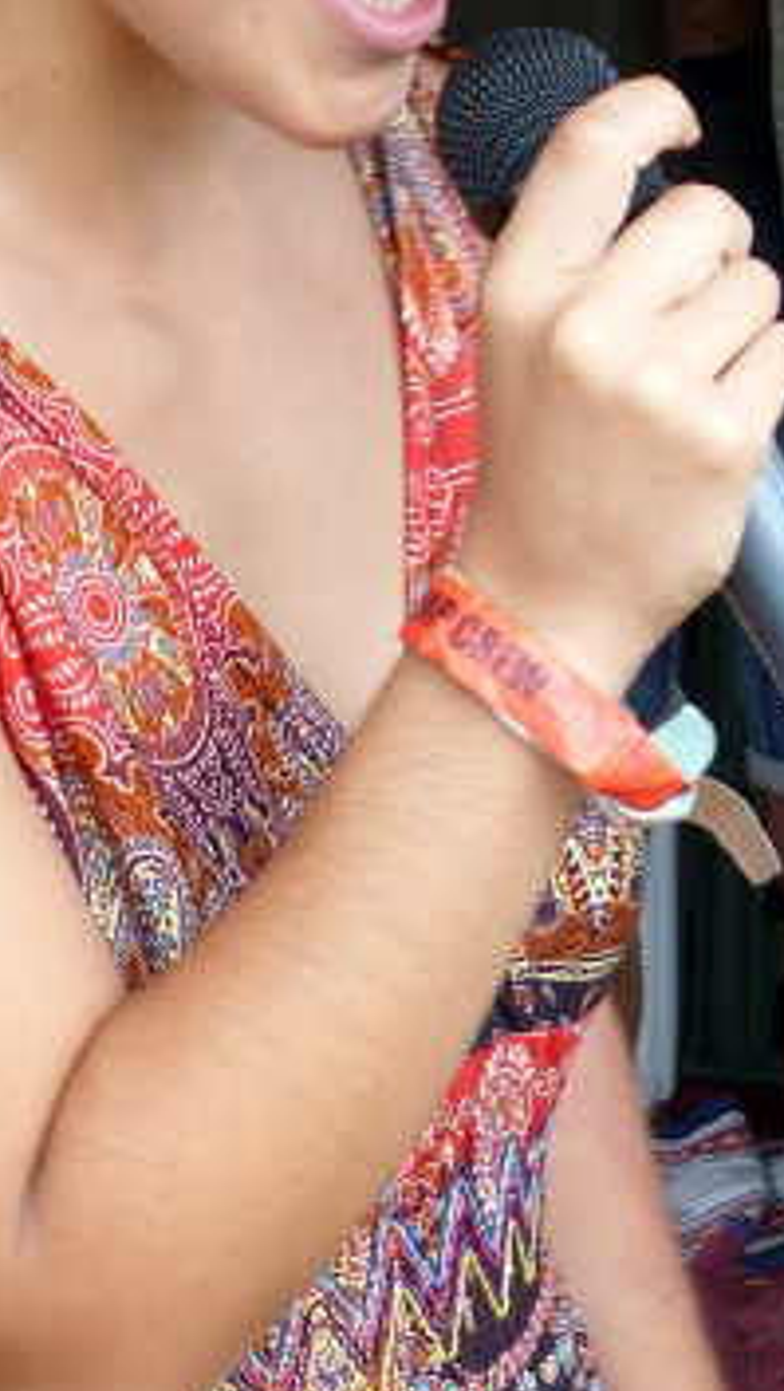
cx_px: 331
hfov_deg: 8.4
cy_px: 296
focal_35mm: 145
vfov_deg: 14.7
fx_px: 5350
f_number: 2.8
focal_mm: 8.4
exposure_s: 1/100
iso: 100
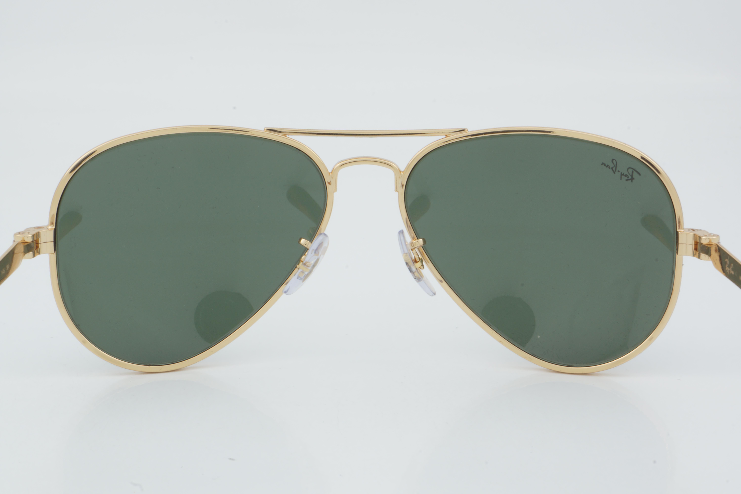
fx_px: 1544
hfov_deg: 27.0
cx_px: 370
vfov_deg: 18.2
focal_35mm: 75
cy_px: 247
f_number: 32
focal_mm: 50
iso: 100
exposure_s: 1/3
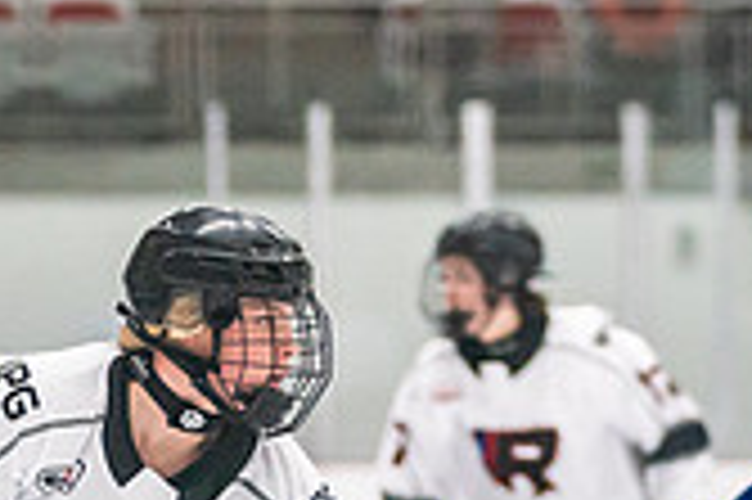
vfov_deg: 2.3
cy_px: 729
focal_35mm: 586
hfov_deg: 3.5
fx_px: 12229
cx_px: 276
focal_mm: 126
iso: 3200
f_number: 2.8
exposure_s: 1/1250
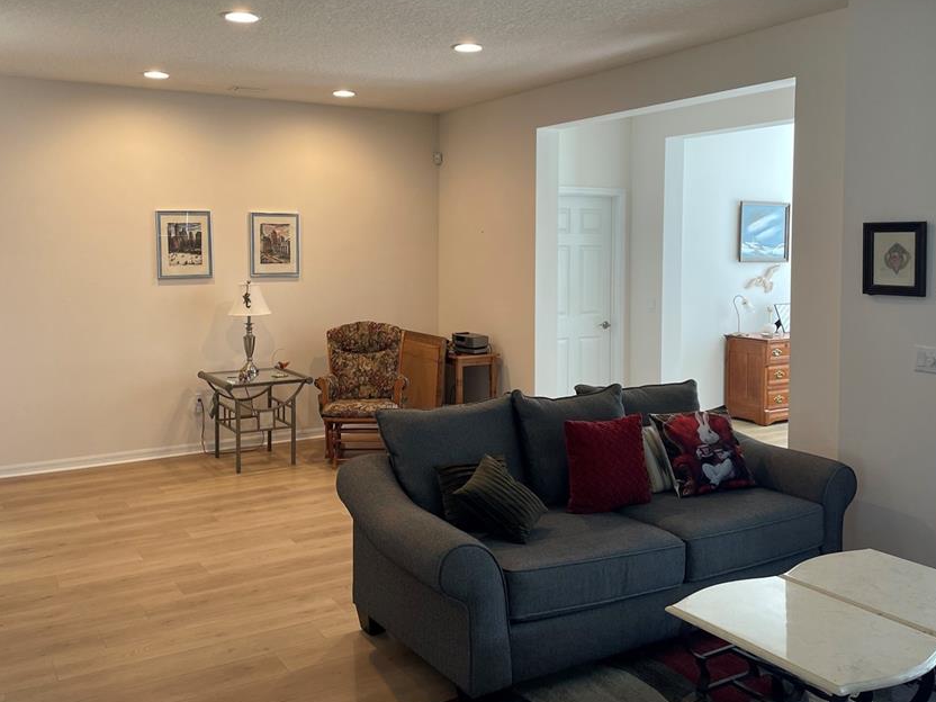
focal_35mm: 32
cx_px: 431
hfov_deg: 56.7
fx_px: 865
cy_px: 296
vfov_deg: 44.0
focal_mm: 4.2
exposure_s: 1/60
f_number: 1.6
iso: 64
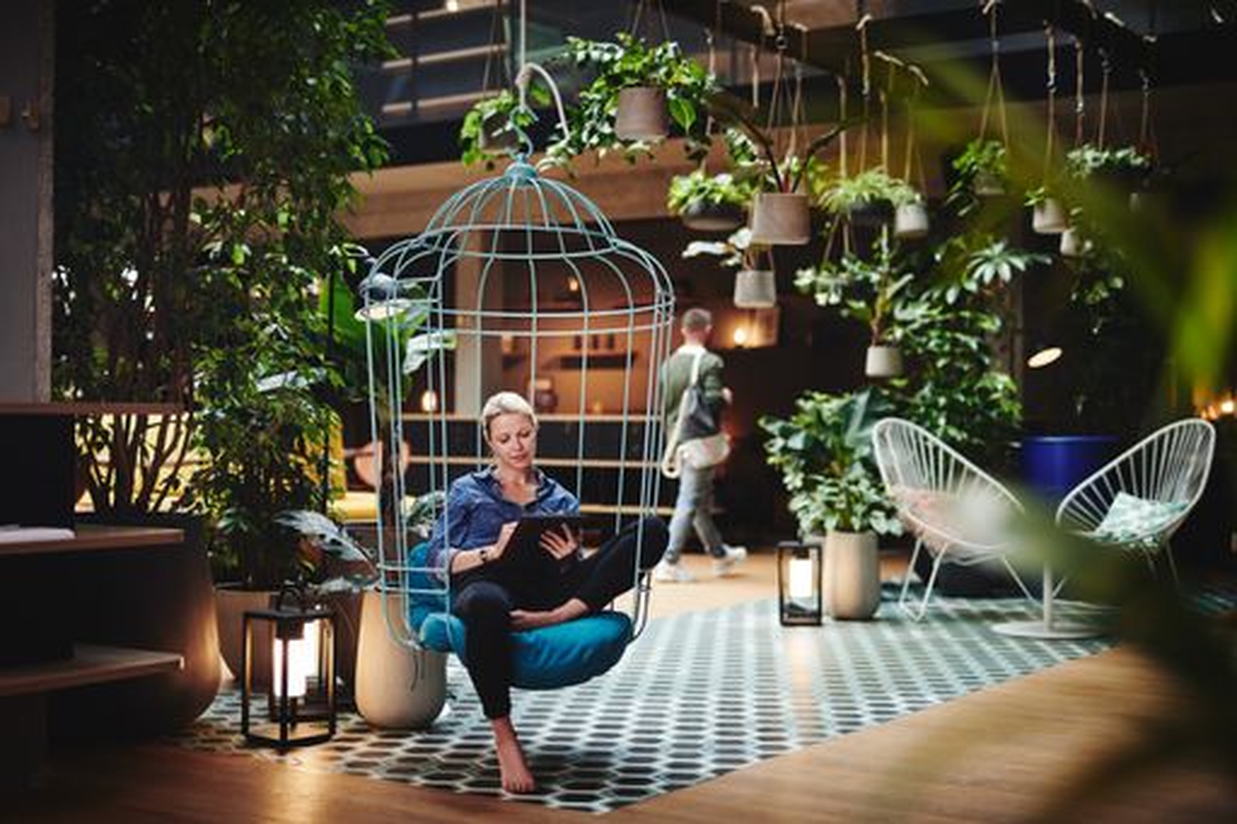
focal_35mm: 50
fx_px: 1717
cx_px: 618
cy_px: 412
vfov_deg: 27.0
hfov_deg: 39.6
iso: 100
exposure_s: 1/250
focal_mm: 50
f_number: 1.8
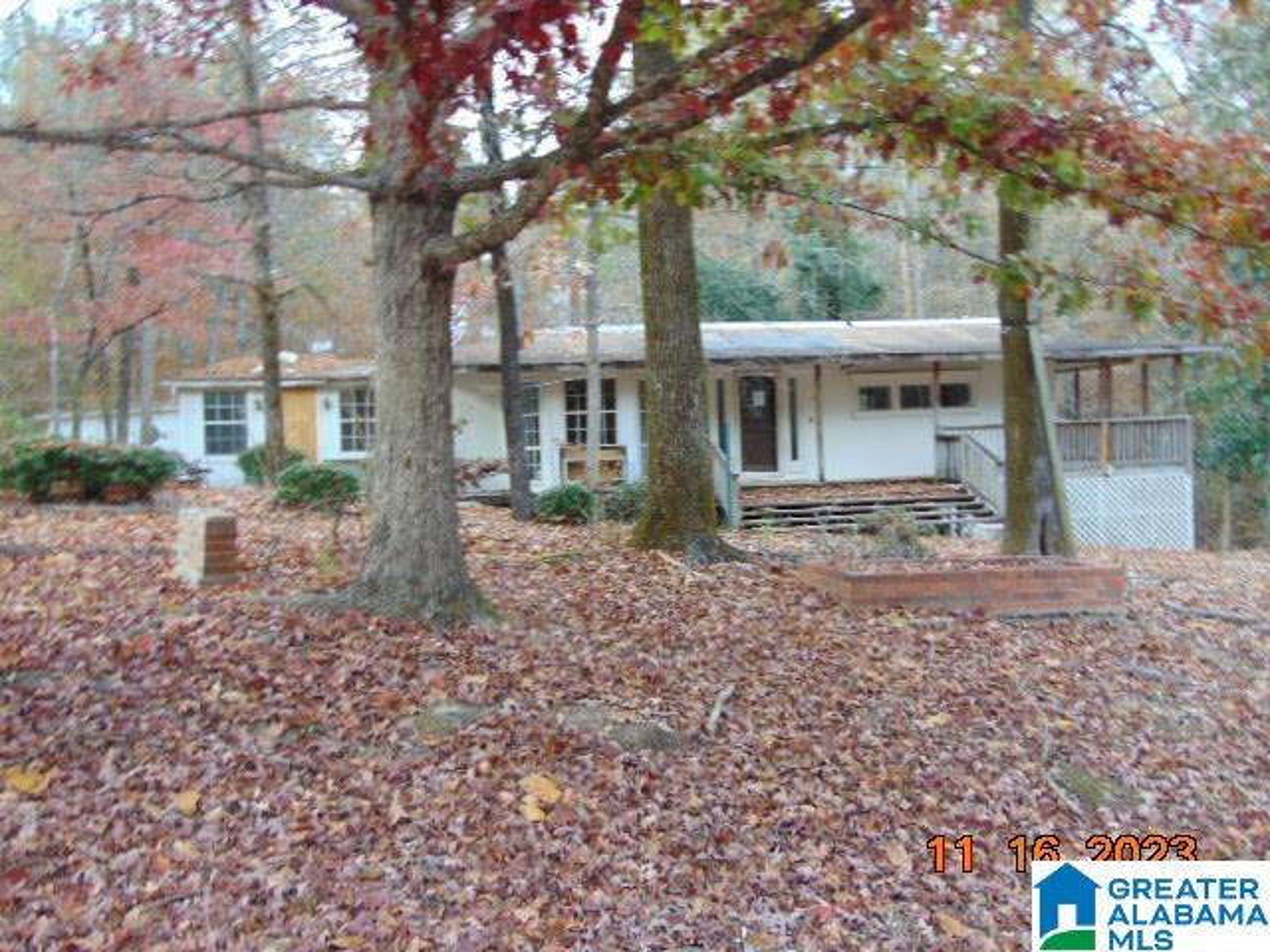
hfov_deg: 60.0
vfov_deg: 46.8
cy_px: 476
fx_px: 1101
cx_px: 635
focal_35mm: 30
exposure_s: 1/30
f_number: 3.1
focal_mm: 5.4
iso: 100
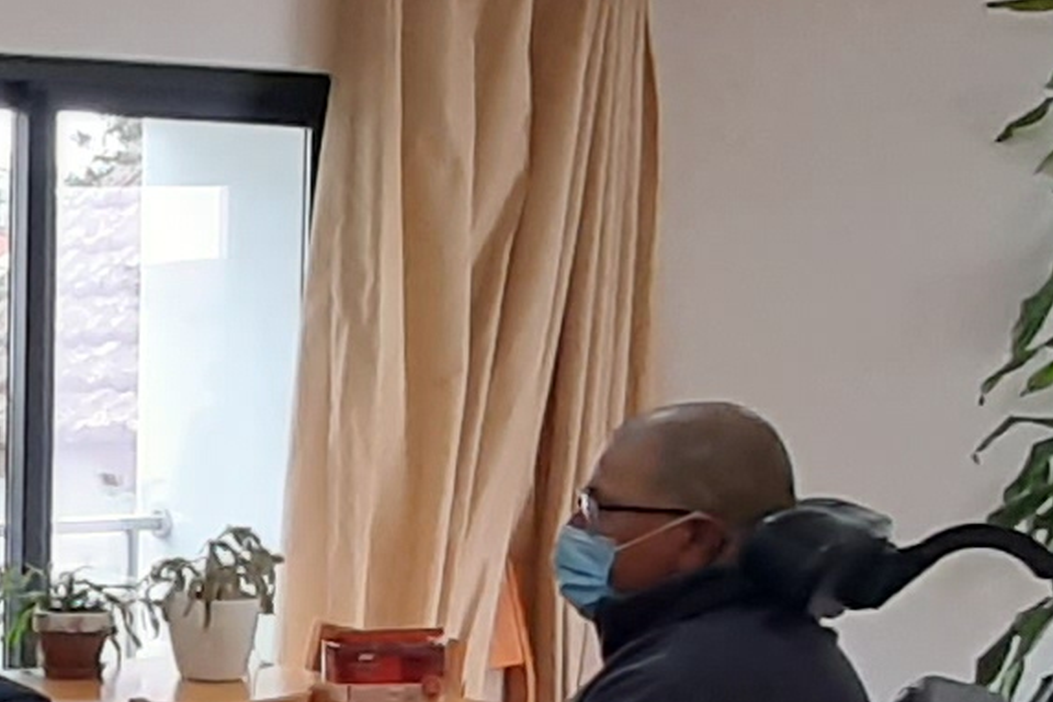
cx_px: -334
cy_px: 627
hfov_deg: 23.2
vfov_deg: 17.5
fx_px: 2252
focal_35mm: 77
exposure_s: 1/50
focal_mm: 1.42
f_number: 2.2
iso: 160
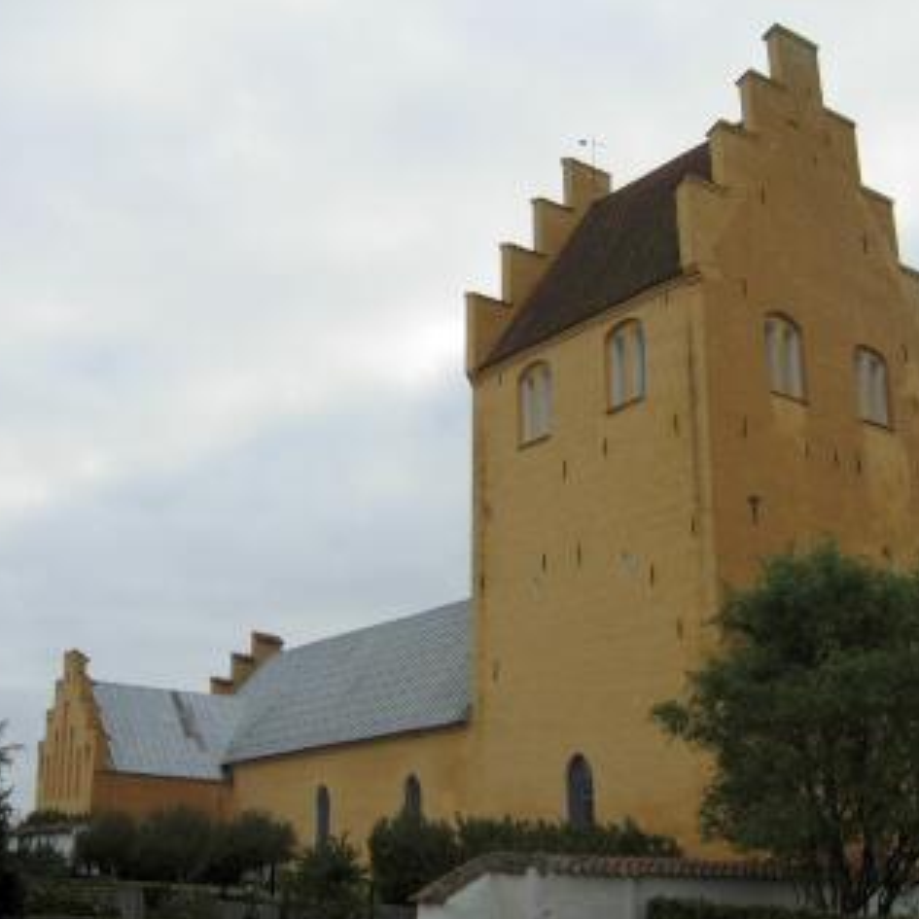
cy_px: 460
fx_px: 1292
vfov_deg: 39.2
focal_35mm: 43
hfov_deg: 39.2
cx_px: 480
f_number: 5.4
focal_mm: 7.5
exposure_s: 1/271
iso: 50
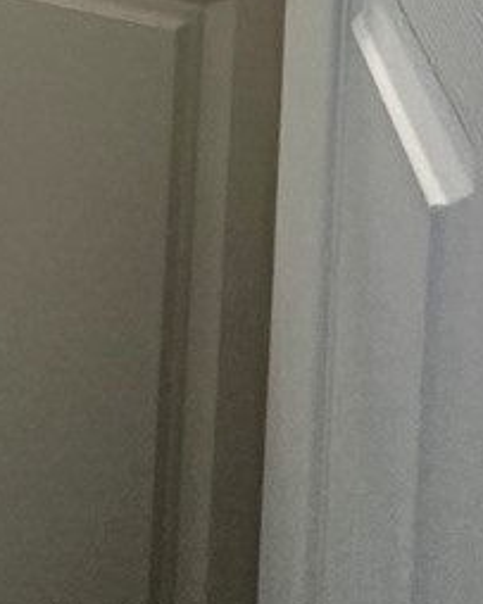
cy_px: -732
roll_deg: -2.5
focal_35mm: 86
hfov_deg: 13.1
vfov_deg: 15.5
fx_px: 1538
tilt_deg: -1.0
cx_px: -697
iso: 200
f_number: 2.2
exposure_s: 1/120
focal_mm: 2.22
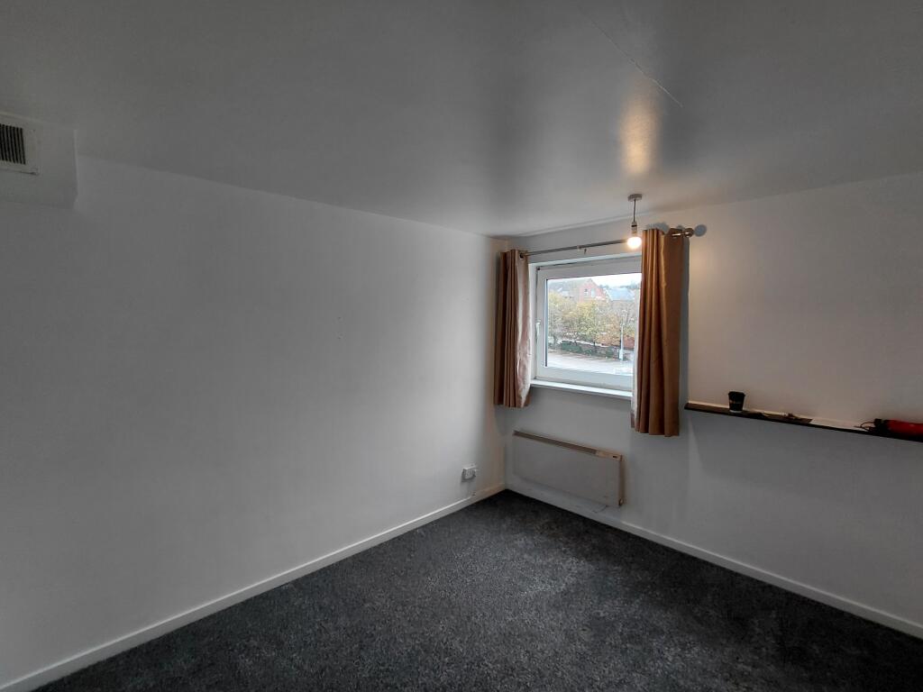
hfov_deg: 94.5
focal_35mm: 16
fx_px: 427
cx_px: 462
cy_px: 346
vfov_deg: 78.1
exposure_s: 1/50
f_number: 2.2
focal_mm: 1.64
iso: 50
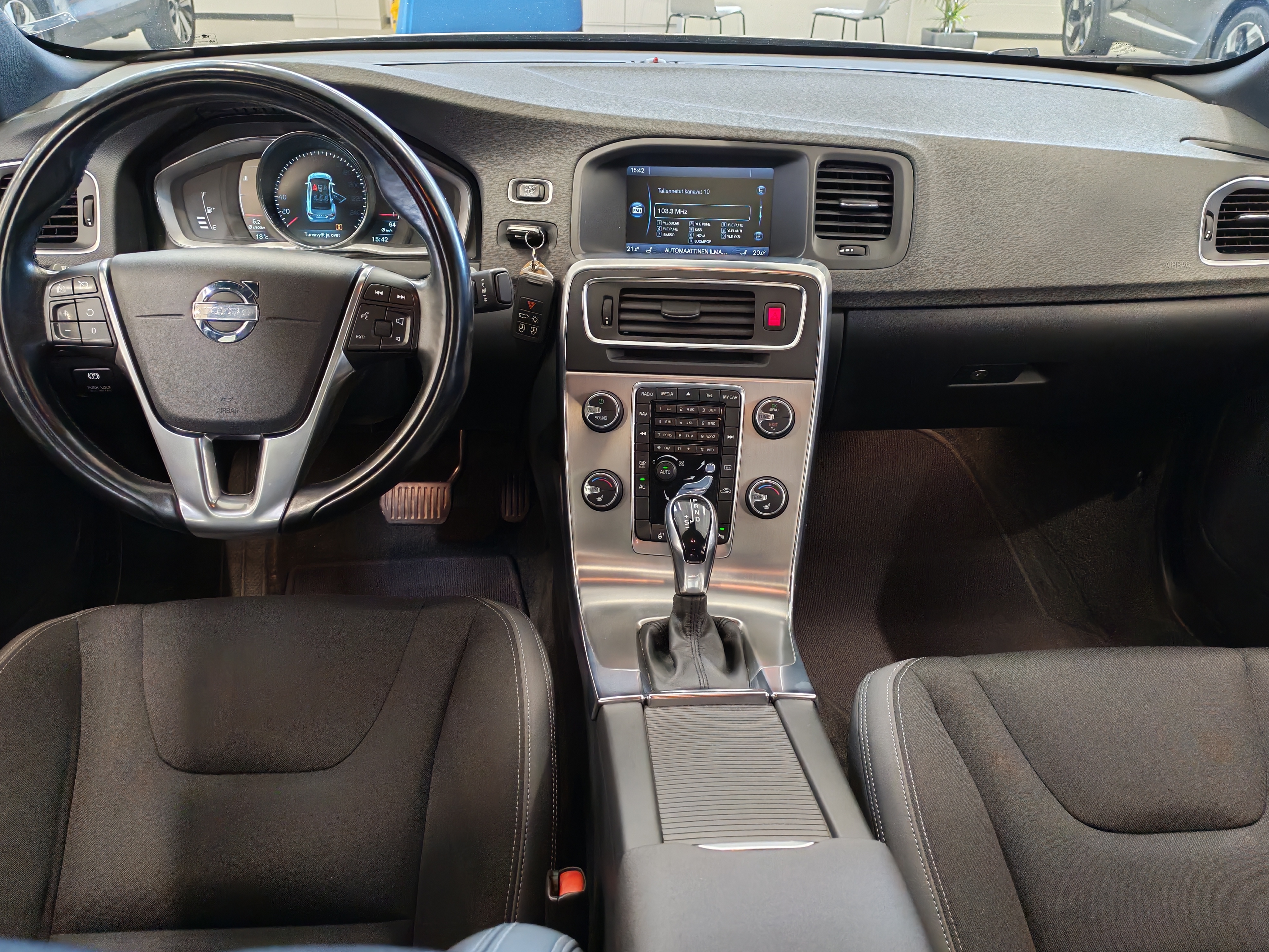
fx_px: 1100
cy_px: 476
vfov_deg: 46.8
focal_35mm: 30
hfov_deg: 60.0
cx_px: 634
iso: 1250
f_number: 1.9
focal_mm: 6.12
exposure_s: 1/100
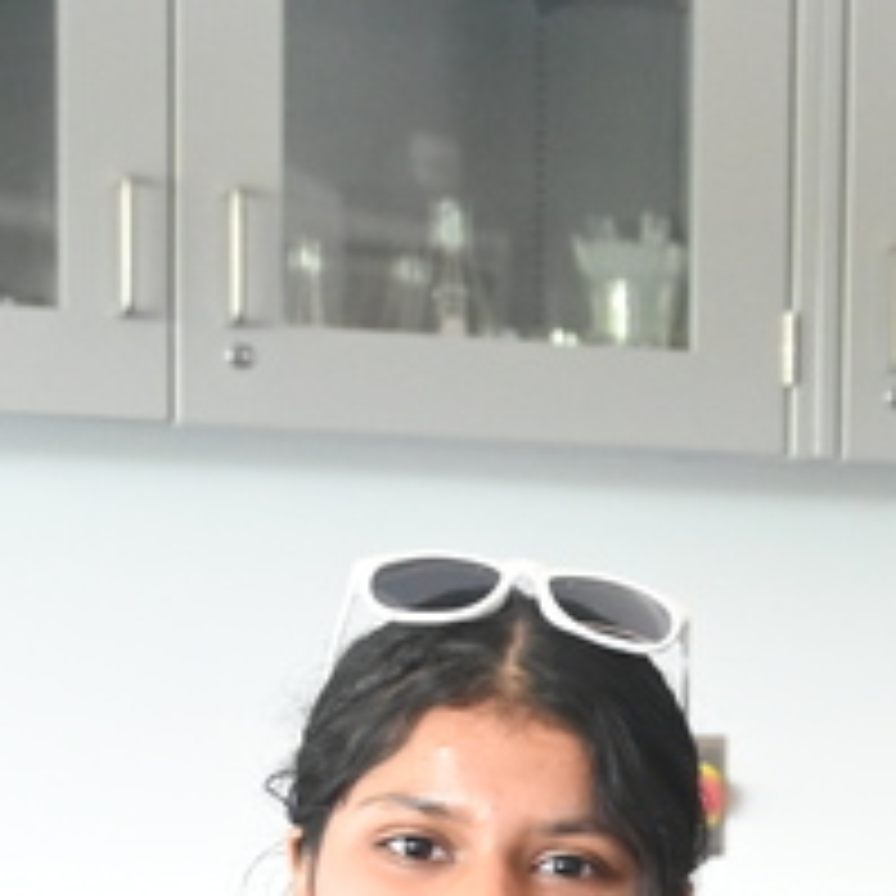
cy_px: 1218
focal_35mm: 157
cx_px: 1720
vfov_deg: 10.8
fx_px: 4598
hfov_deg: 10.4
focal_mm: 36
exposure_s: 1/60
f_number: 4
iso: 4500
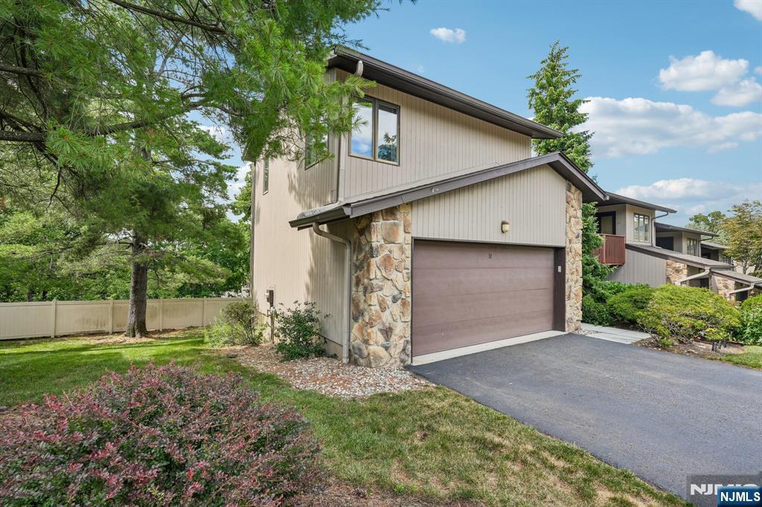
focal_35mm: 16
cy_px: 254
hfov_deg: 95.0
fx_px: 349
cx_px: 381
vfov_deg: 72.0
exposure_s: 1/80
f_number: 8
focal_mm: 16.5
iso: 100
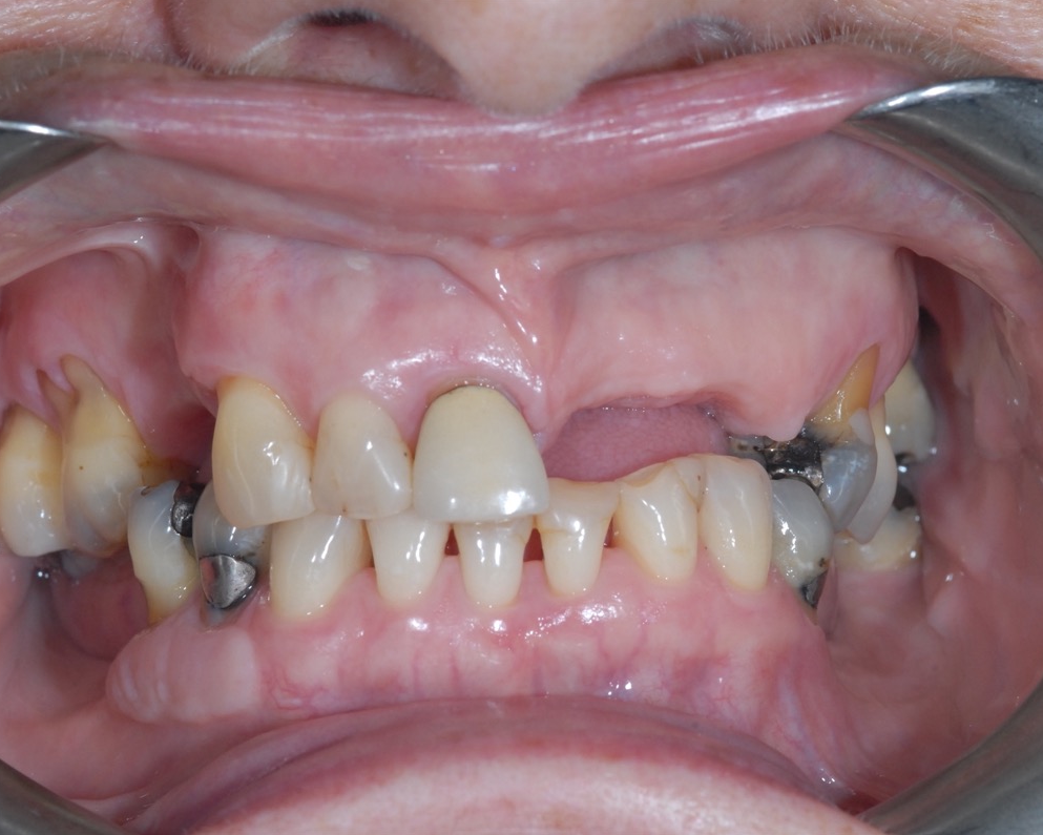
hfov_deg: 10.8
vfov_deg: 8.7
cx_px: 558
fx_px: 5514
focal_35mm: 179
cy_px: 416
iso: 400
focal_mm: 105
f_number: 22
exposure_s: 1/60
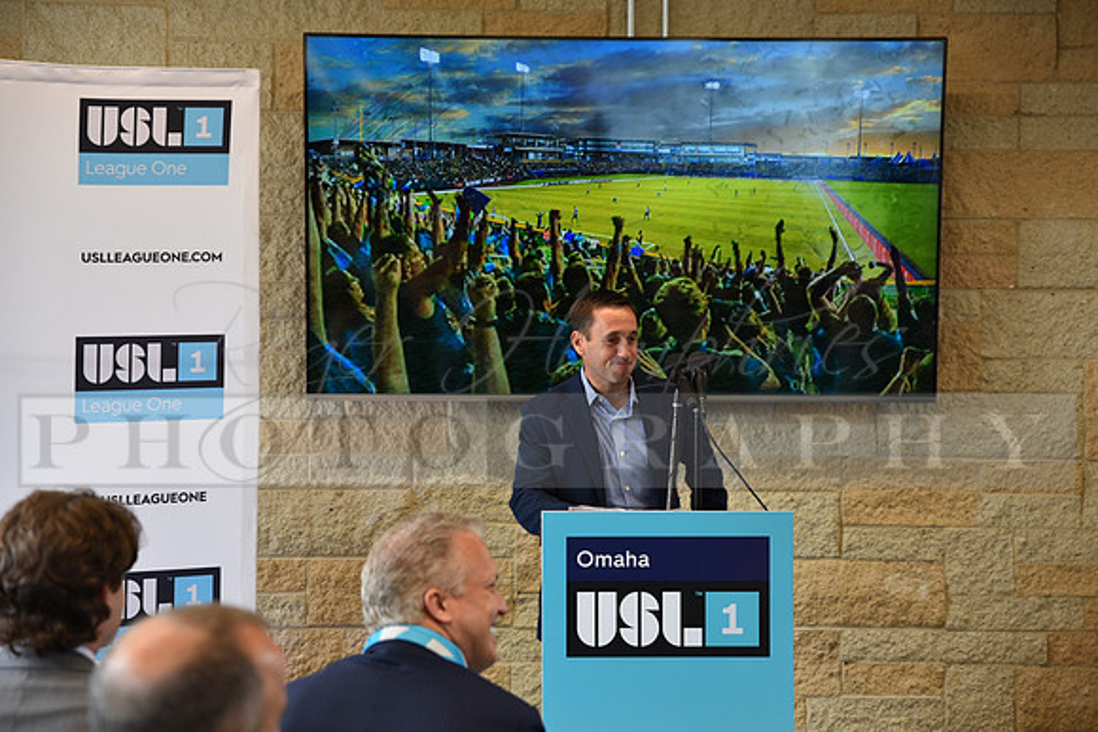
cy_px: 366
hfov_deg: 28.8
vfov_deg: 19.5
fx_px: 2135
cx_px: 549
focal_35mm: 70
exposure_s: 1/60
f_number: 3
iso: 400
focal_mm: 70
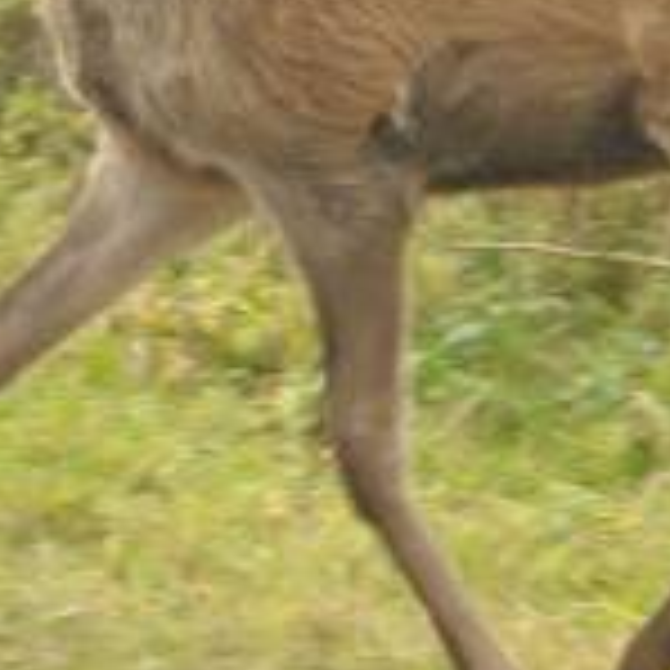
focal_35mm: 1534
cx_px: 76
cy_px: 90
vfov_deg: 1.1
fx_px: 33591
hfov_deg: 1.1
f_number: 6.3
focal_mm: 200
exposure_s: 1/160
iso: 250
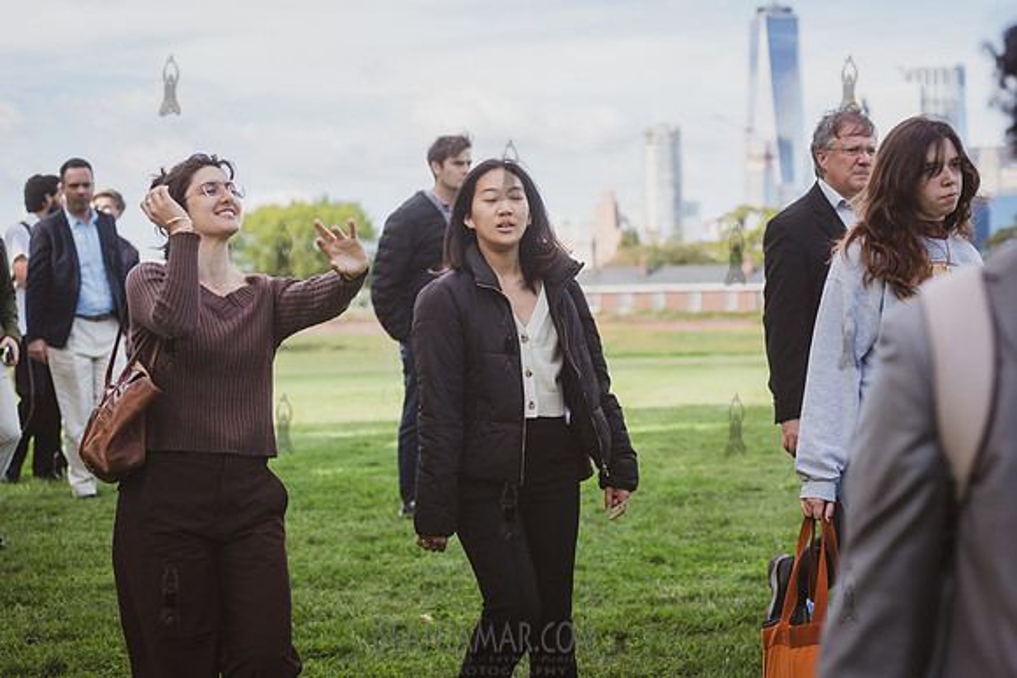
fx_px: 2260
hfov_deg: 25.4
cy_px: 339
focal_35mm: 80
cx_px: 508
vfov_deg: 17.1
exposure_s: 1/800
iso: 250
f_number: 4
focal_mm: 80
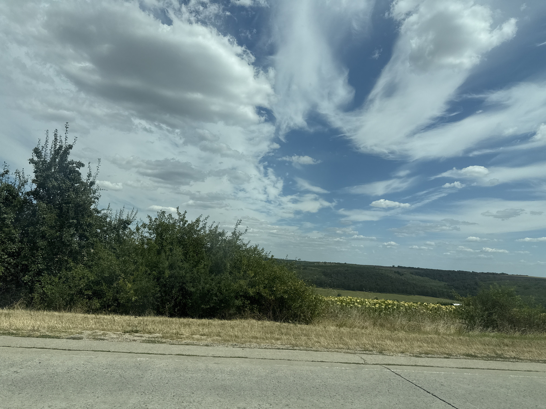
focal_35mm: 24
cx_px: 273
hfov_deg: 71.6
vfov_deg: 56.8
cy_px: 204
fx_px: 379
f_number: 1.78
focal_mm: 6.76
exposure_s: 1/9091
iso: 80
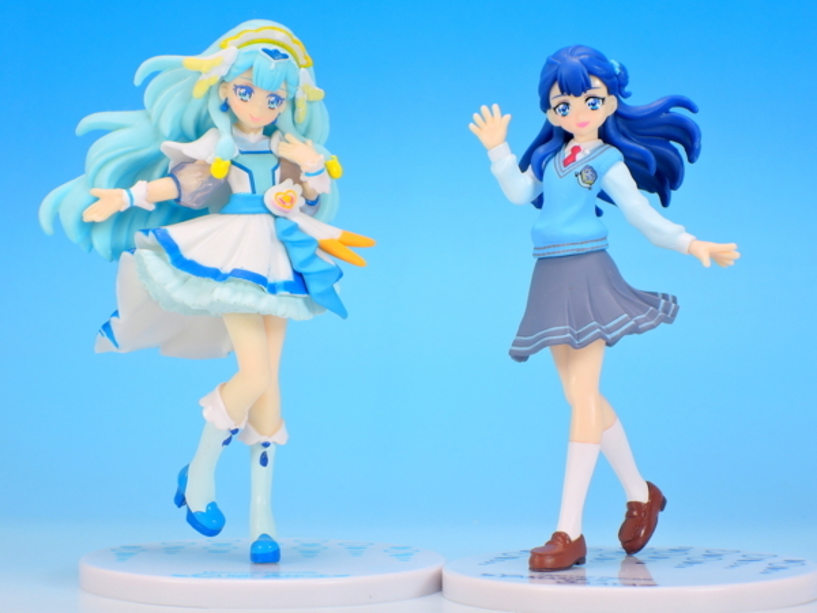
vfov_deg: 12.3
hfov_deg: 16.4
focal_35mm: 120
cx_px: 408
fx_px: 2832
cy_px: 306
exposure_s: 1/2
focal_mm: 25.5
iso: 80
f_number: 5.6
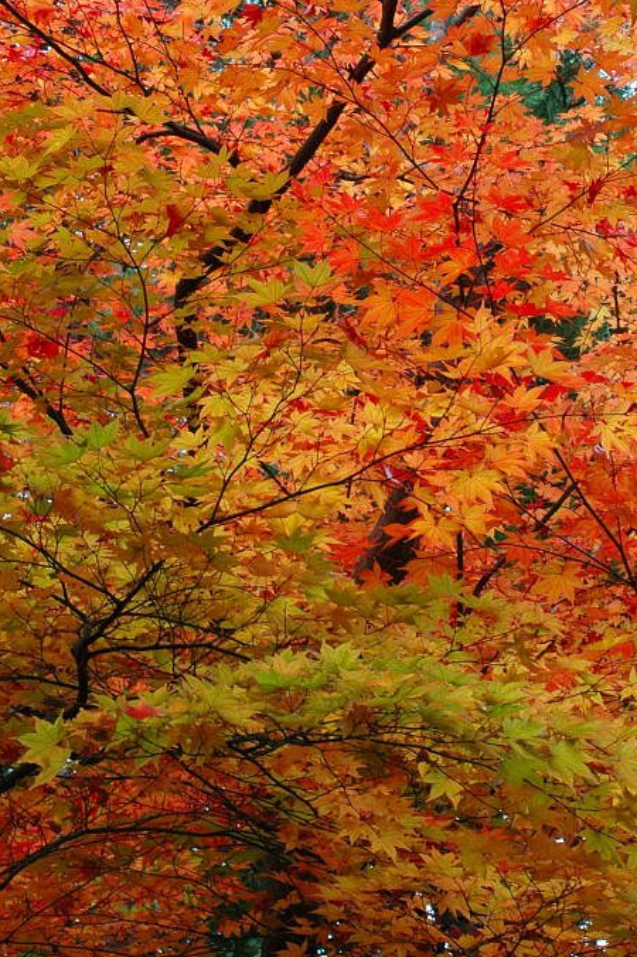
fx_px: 4224
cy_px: 276
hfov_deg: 8.6
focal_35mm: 159
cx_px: 434
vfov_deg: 12.9
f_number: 13
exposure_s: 1/25
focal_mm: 70
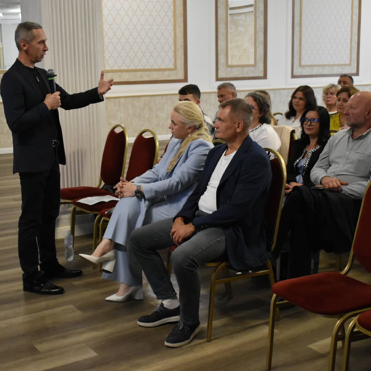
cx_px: 161
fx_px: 626
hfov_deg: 33.0
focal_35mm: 52
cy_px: 185
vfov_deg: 33.0
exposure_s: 1/60
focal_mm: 27
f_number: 4
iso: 2200
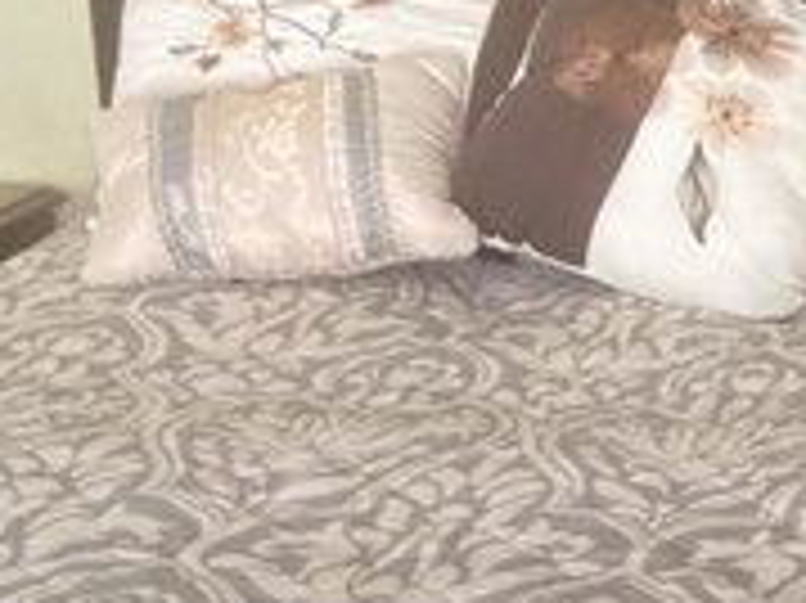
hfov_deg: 18.9
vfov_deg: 14.6
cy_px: 526
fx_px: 2327
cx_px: 883
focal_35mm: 100
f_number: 1.8
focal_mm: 3.99
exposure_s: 1/30
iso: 400
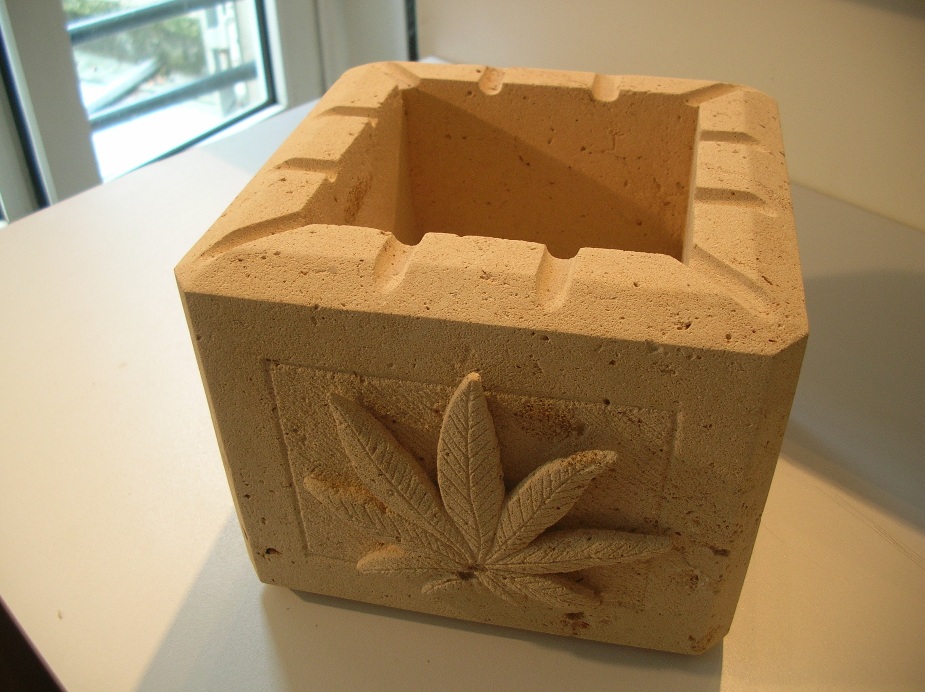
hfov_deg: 52.7
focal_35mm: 35
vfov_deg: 40.6
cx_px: 462
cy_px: 346
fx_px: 934
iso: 50
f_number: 2.8
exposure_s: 1/17.4
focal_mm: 5.8
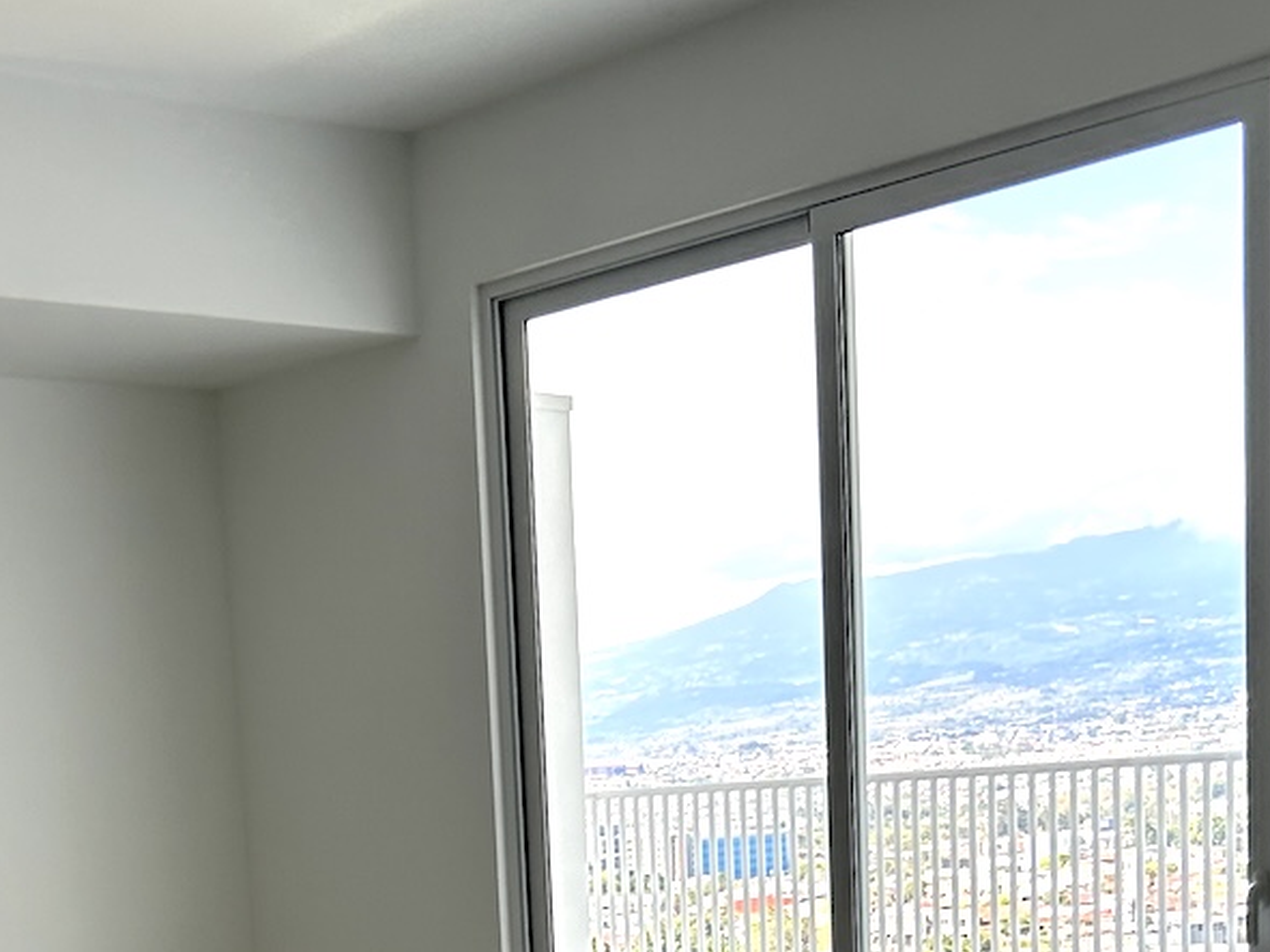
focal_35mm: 66
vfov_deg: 20.8
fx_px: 2421
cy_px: 1134
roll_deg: +4.0
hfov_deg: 29.1
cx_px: 400
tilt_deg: -7.3
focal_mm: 5.7
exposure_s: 1/214
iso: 40
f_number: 1.5
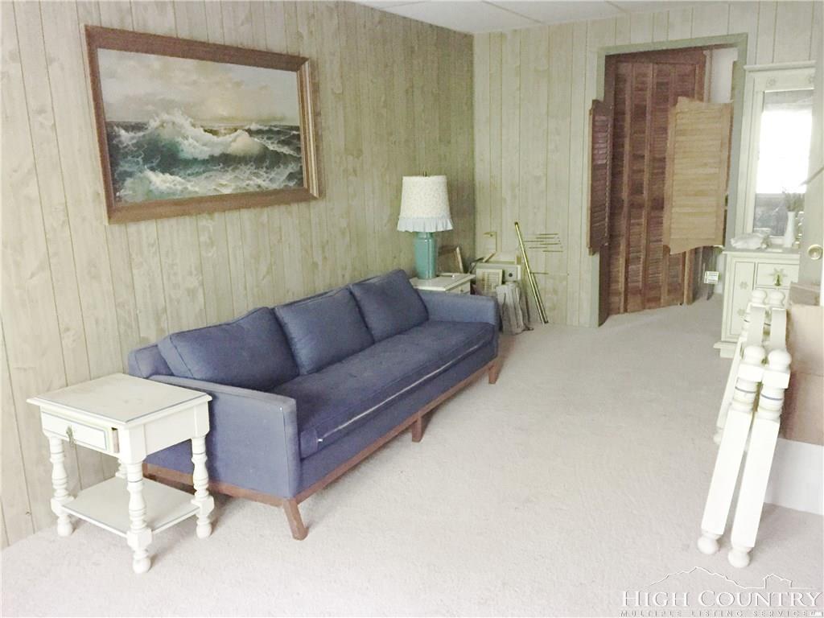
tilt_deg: -13.0
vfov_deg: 48.2
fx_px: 690
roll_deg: +1.7
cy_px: 309
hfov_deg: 61.7
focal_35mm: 29
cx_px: 412
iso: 640
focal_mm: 4.15
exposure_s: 1/15
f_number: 2.2
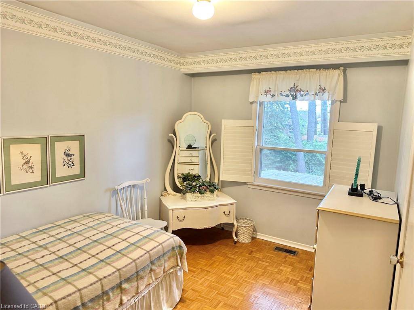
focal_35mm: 24
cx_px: 207
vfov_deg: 56.8
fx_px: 287
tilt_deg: -8.0
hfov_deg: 71.6
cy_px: 155
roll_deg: -1.0
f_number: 1.78
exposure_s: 1/60
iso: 320
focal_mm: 6.86
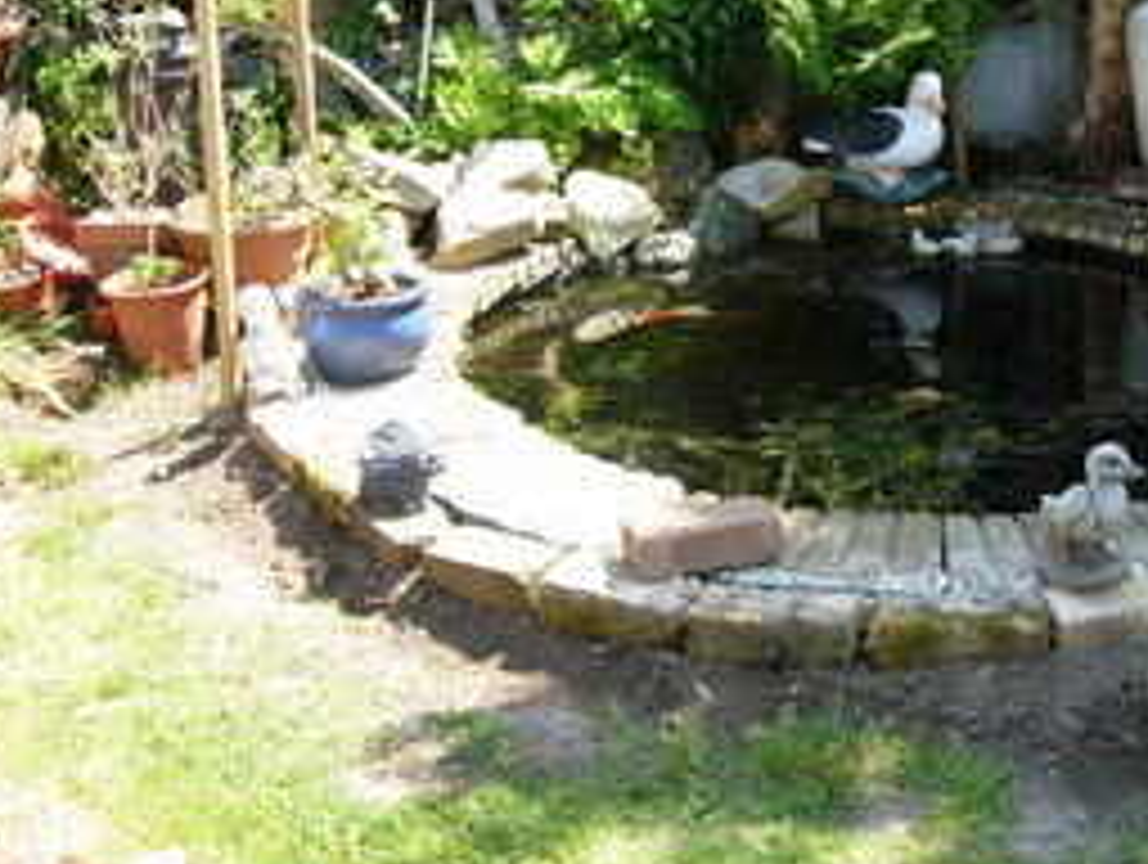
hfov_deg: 30.5
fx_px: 2059
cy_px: 297
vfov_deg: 23.6
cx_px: 887
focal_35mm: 62
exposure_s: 1/121
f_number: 3.4
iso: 50
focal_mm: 7.5
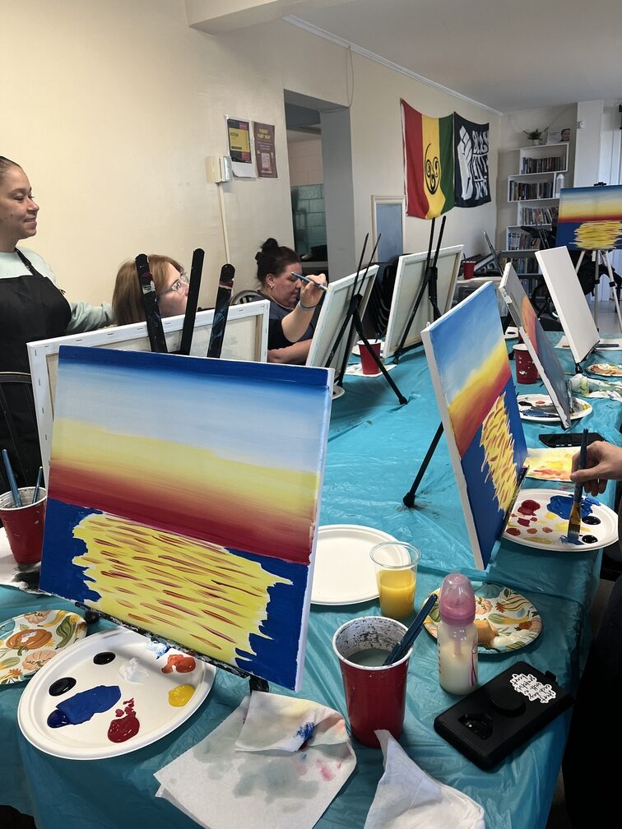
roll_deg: +4.4
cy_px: 414
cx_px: 311
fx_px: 623
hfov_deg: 53.1
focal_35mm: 26
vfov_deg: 67.3
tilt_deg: -16.6
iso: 100
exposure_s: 1/120
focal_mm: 5.1
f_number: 1.6
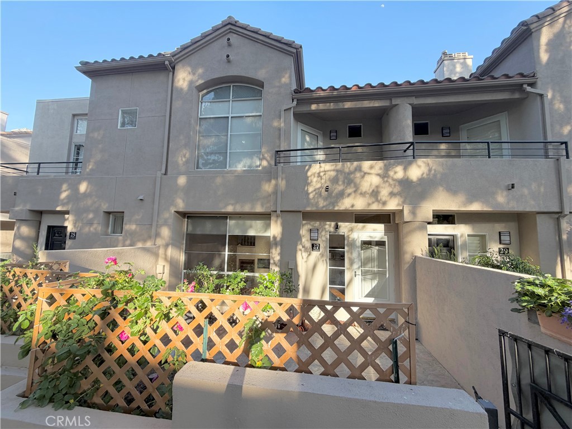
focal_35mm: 14
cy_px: 214
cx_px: 286
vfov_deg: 85.7
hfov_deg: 102.1
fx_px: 231
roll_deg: +1.0
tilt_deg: +4.1
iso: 50
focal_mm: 2.22
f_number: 2.2
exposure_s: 1/315
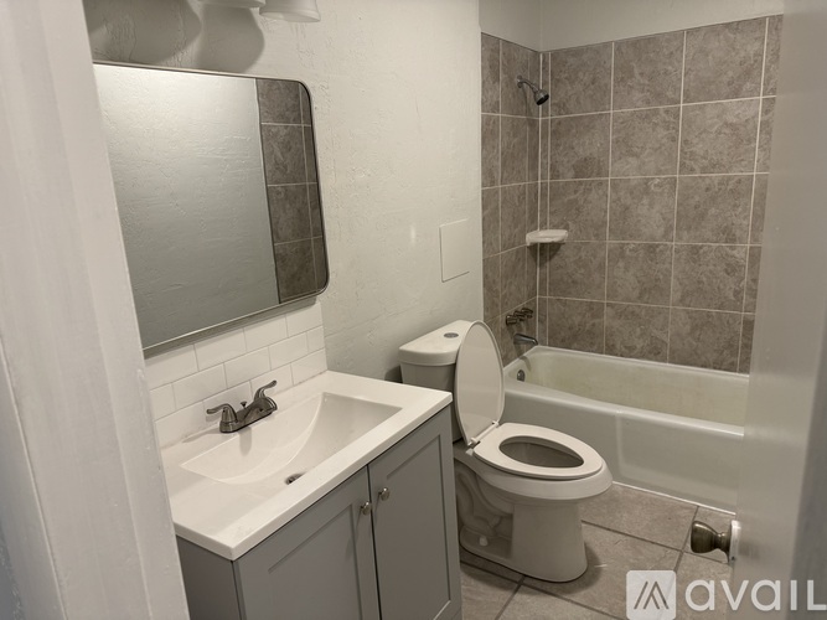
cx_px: 414
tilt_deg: -13.7
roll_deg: +2.8
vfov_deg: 56.8
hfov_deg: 71.6
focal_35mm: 24
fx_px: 573
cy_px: 310
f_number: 1.78
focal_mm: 6.76
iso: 160
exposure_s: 1/60
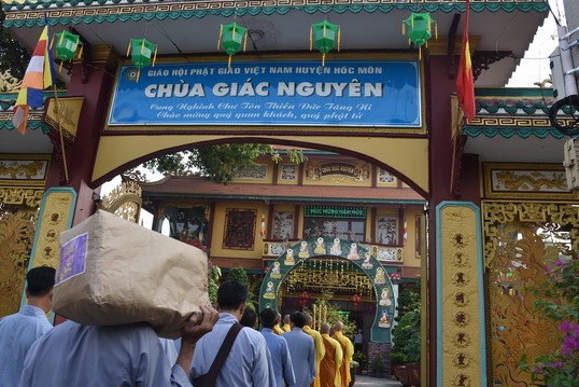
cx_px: 283
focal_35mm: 29
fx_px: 467
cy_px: 179
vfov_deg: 45.0
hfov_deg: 63.6
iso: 400
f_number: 7.1
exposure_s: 1/200
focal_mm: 24
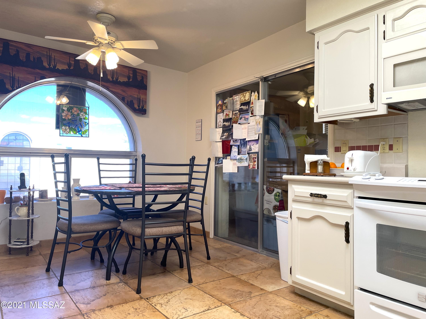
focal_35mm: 26
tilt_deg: +1.4
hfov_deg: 67.3
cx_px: 213
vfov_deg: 53.1
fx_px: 320
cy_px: 160
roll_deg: -0.3
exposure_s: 1/120
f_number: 1.6
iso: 100
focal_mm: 4.2
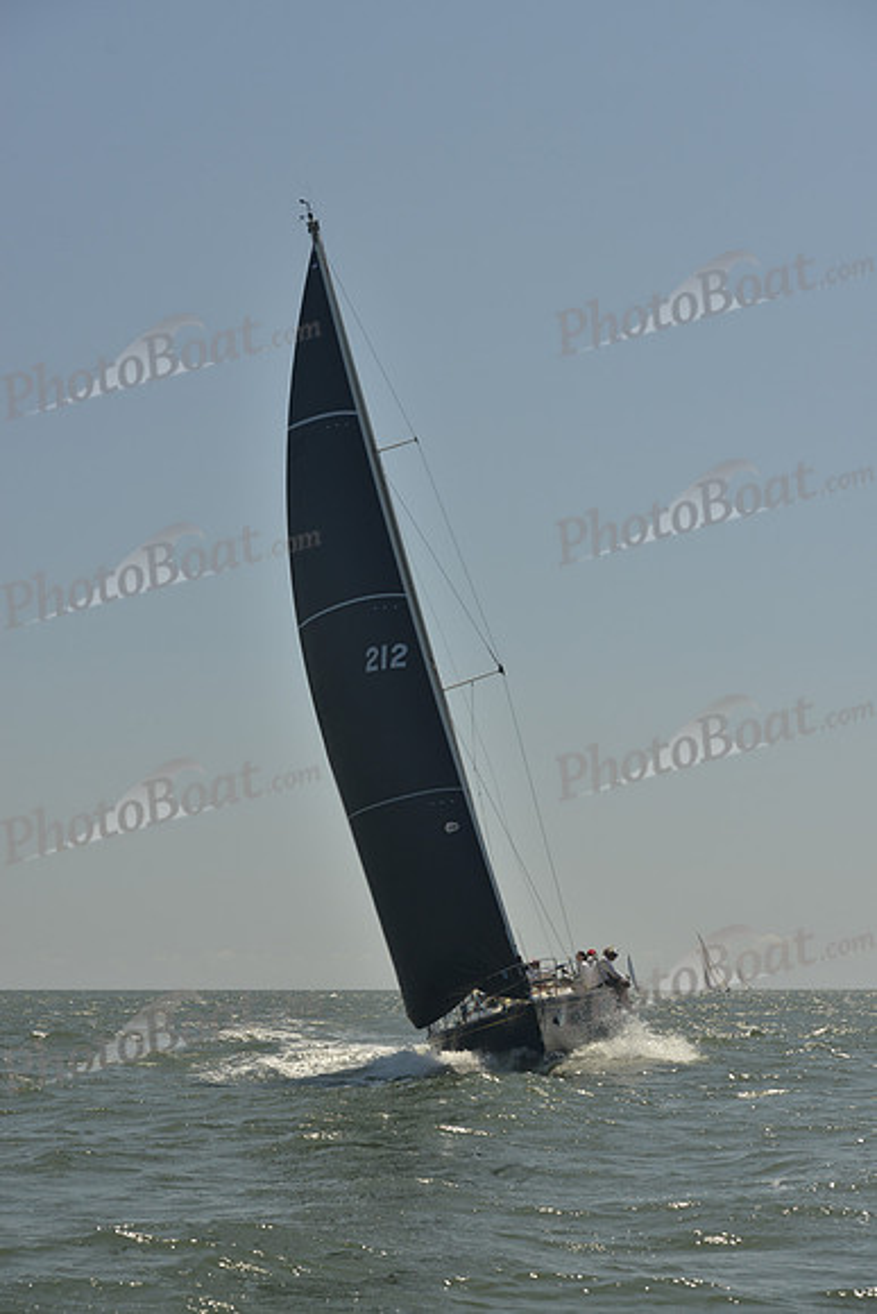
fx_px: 2556
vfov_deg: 28.8
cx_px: 438
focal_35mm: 70
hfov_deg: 19.5
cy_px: 657
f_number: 9
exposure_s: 1/1000
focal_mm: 70
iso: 280
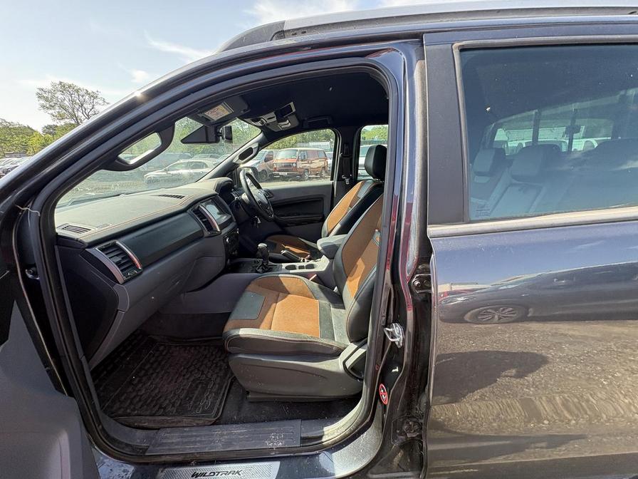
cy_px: 240
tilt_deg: -16.6
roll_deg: -2.9
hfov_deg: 102.1
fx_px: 258
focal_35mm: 14
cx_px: 319
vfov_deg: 85.7
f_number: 2.2
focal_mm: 2.22
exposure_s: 1/163
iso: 50
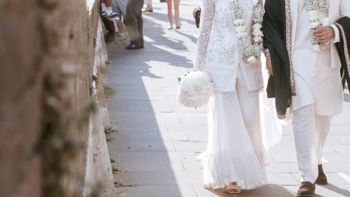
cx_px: 229
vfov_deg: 9.5
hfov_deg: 16.9
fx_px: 1179
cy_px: 42
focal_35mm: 127
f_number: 4.5
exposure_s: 1/550
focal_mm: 56
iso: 125
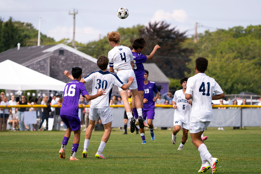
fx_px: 1994
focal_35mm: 275
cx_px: 130
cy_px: 87
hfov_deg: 7.5
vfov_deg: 5.0
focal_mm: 273
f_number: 5.6
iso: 800
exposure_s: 1/2500
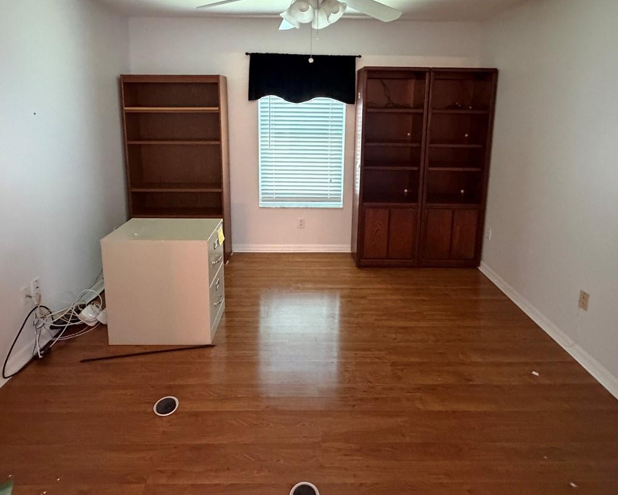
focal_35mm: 21
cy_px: 161
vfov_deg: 63.7
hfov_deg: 77.6
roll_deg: -0.1
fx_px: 384
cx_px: 309
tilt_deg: -9.3
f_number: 2.2
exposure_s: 1/60
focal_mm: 2.22
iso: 1250
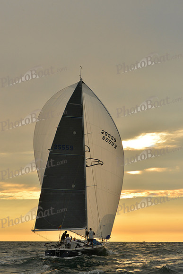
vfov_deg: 26.0
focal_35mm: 78
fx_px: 594
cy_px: 137
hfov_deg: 17.5
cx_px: 92
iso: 800
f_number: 11
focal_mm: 78
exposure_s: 1/500
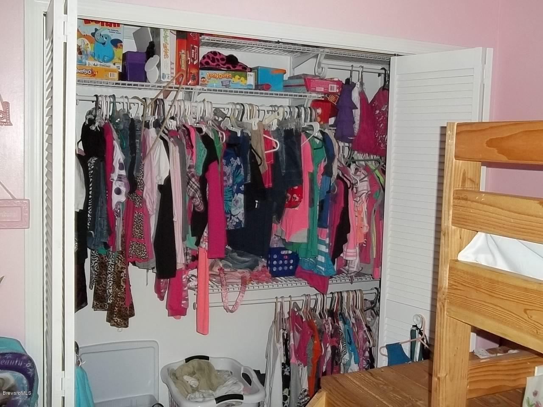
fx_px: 565
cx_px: 272
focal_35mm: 36
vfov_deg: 39.7
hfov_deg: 51.4
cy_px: 204
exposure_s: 1/30
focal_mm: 6.5
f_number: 3.1
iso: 160
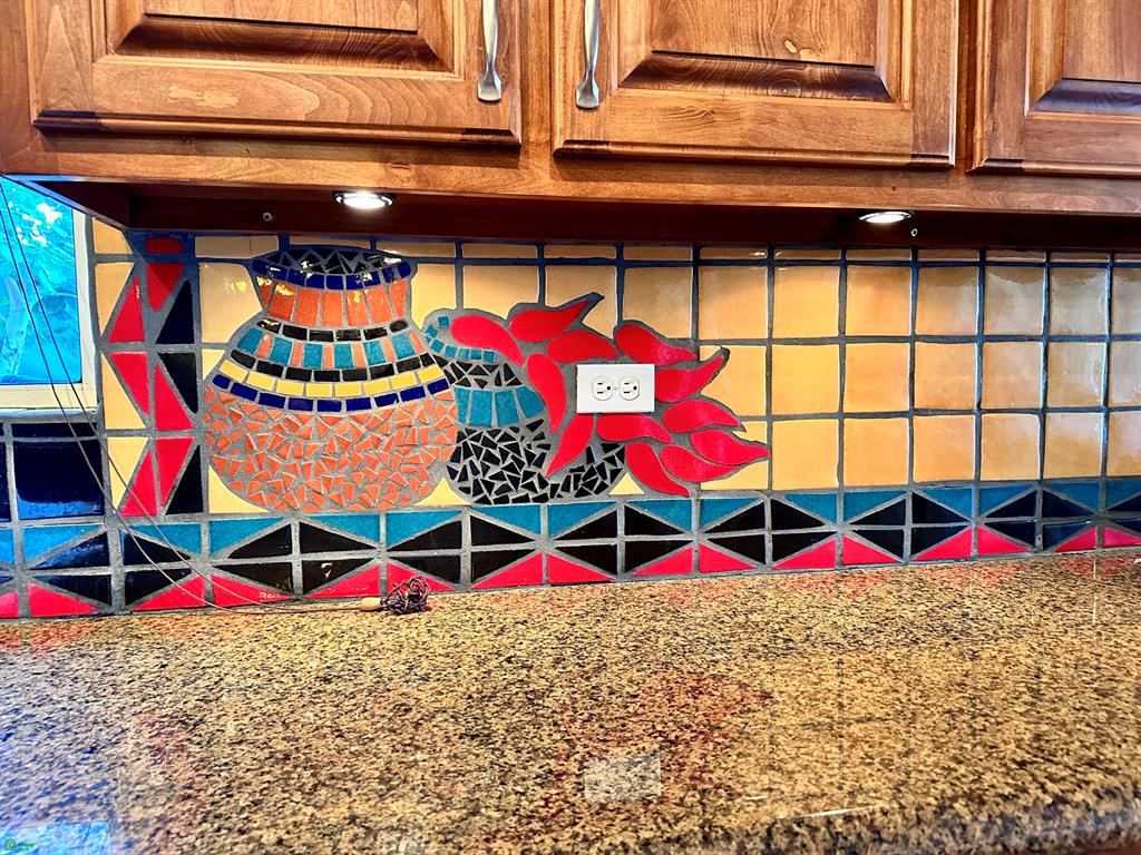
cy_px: 428
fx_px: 791
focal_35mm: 24
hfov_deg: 71.6
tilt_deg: -3.8
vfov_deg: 56.8
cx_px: 570
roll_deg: +1.2
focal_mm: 6.86
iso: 500
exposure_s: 1/60
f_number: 1.78
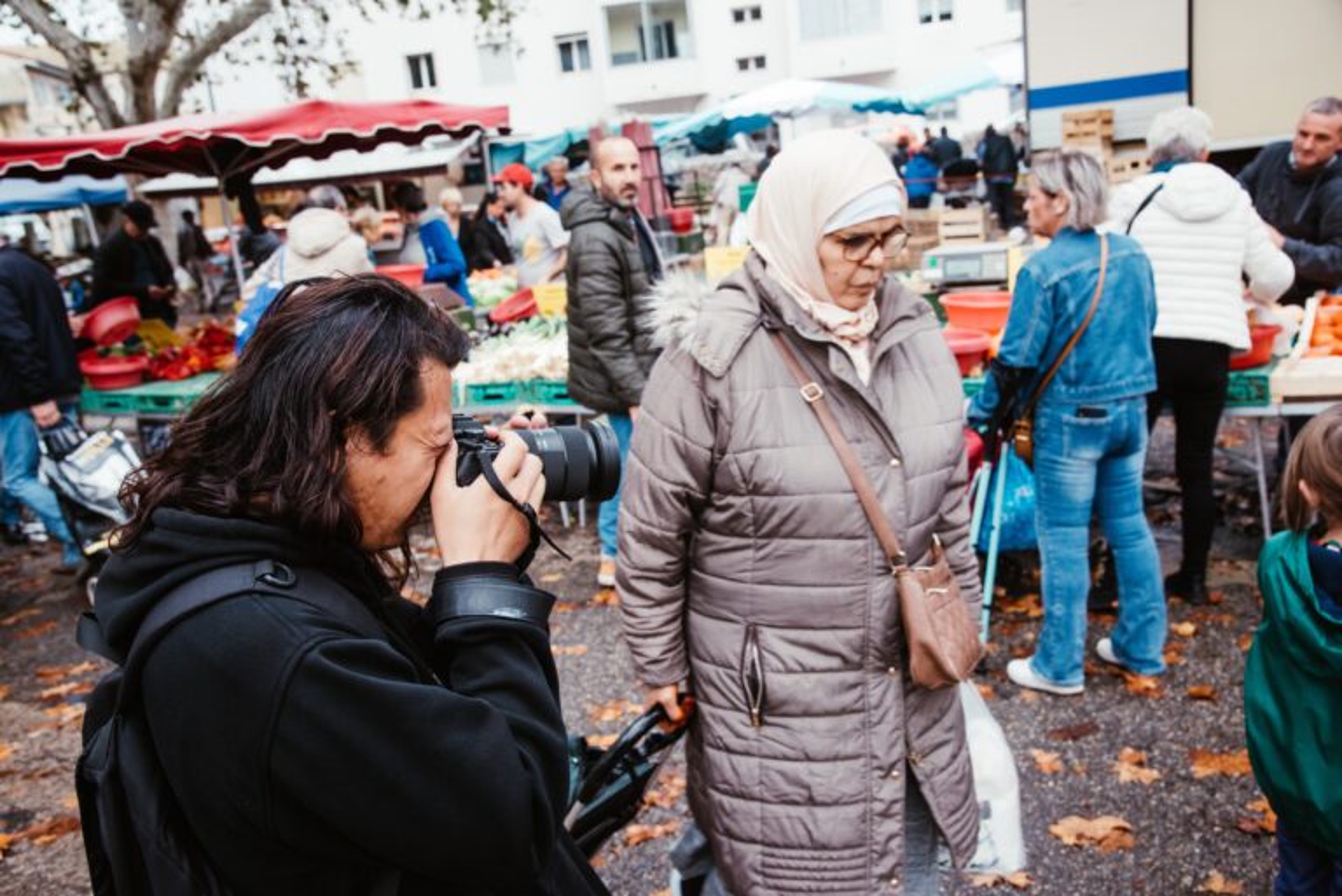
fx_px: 1305
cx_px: 671
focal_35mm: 35
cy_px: 448
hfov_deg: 54.4
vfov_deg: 37.9
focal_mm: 35
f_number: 6.7
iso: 800
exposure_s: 1/180
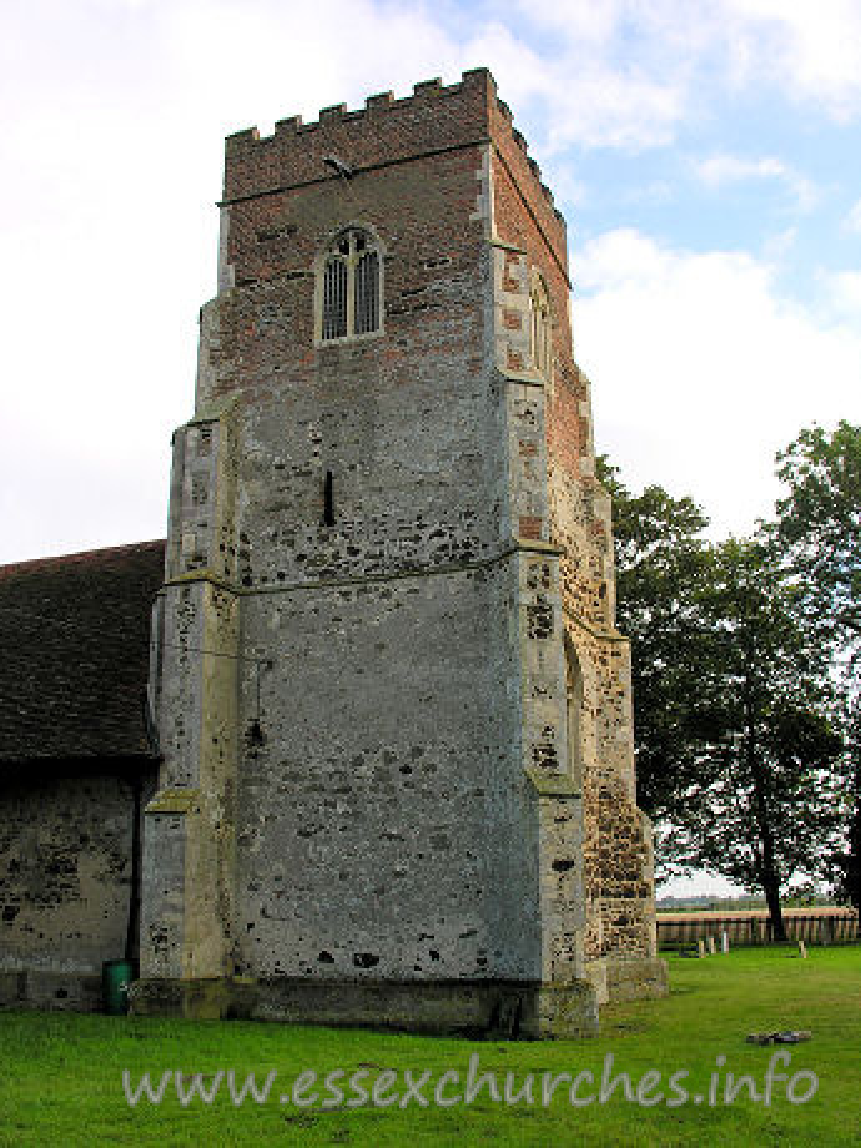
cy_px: 574
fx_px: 1161
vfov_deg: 52.6
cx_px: 430
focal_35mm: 35
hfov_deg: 40.7
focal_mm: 8.9
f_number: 4.5
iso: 50
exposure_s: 1/126
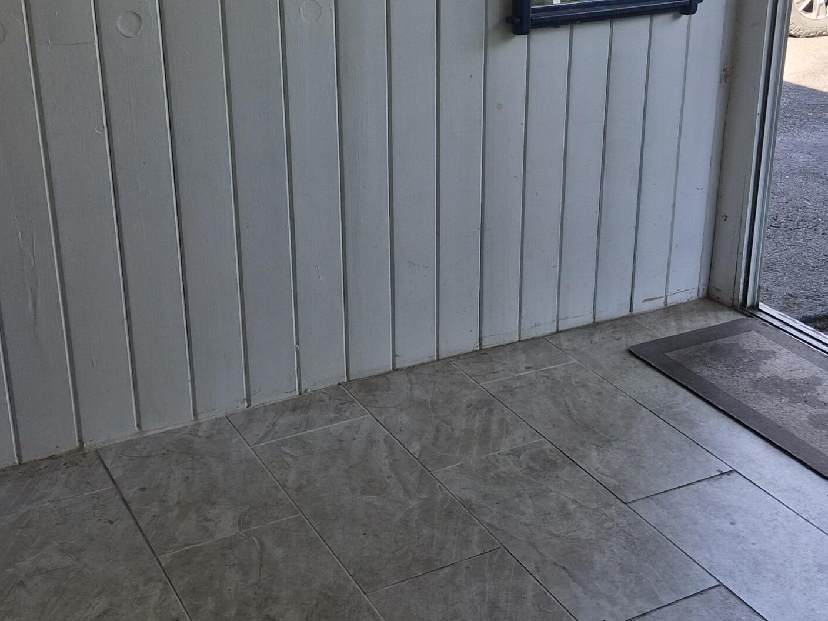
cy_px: 248
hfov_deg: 38.9
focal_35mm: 49
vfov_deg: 29.6
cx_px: 453
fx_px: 1172
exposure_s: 1/610
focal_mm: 5.4
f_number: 1.8
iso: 80
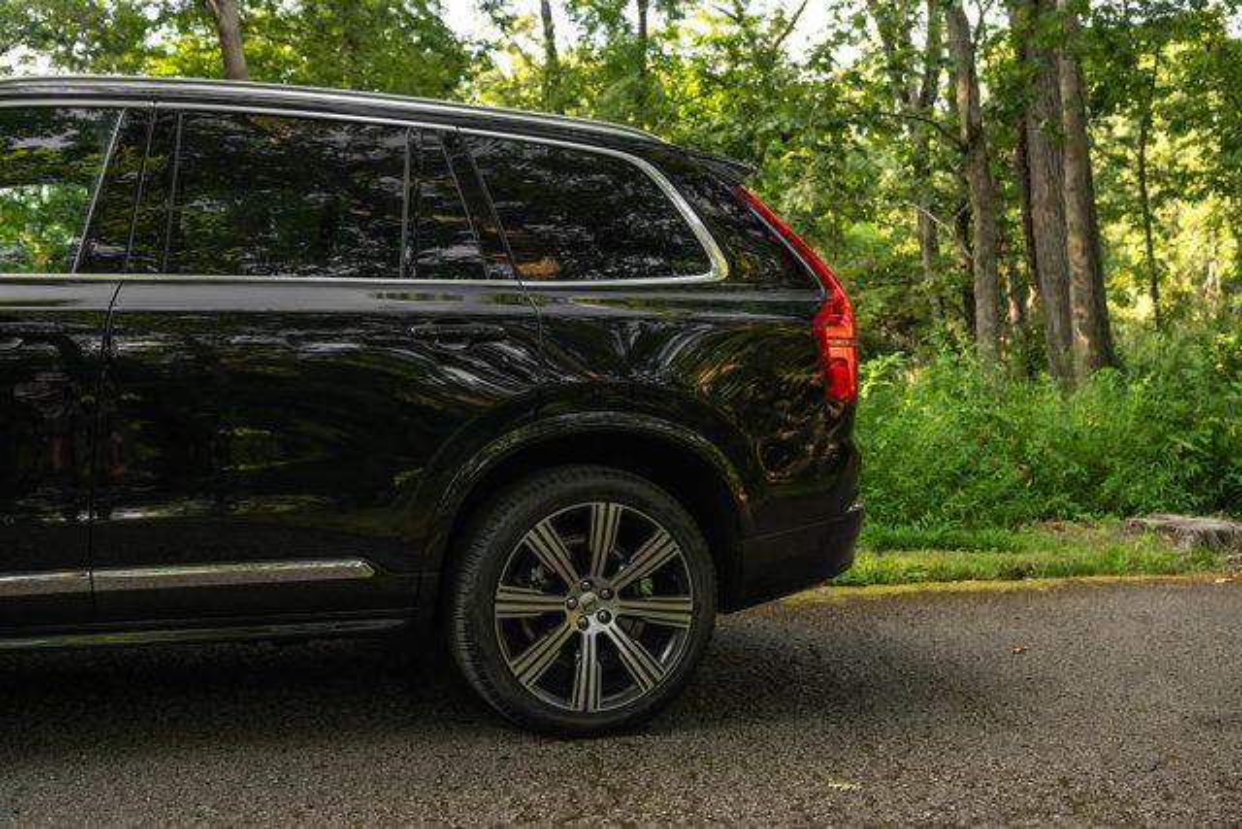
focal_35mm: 40
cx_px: 621
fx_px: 1380
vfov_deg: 33.4
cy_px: 414
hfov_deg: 48.4
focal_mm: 40
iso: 640
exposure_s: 1/400
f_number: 4.5
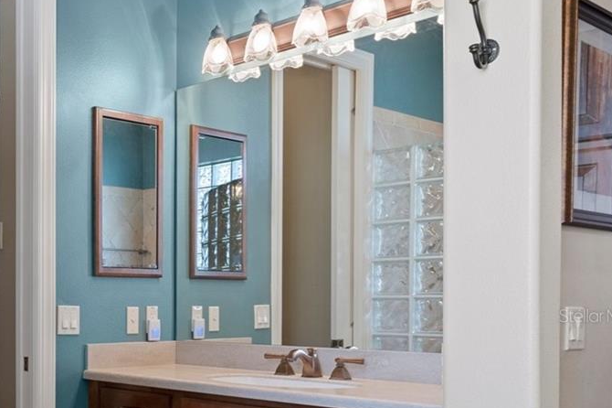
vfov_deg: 30.5
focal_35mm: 43
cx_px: -90
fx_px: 731
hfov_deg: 36.8
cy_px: 316
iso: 320
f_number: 8
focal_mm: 12
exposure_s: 1/1.25
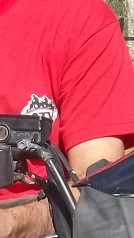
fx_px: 1901
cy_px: 189
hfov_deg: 4.0
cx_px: -43
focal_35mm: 301
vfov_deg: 7.2
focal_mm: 8.3
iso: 64
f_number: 8.8
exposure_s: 1/125
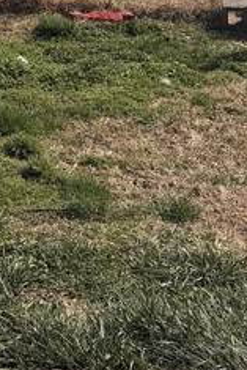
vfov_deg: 18.0
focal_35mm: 102
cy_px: -173
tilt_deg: -4.0
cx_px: -127
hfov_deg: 12.7
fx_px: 1048
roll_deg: -0.1
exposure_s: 1/7353
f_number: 1.78
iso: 80
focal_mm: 6.76
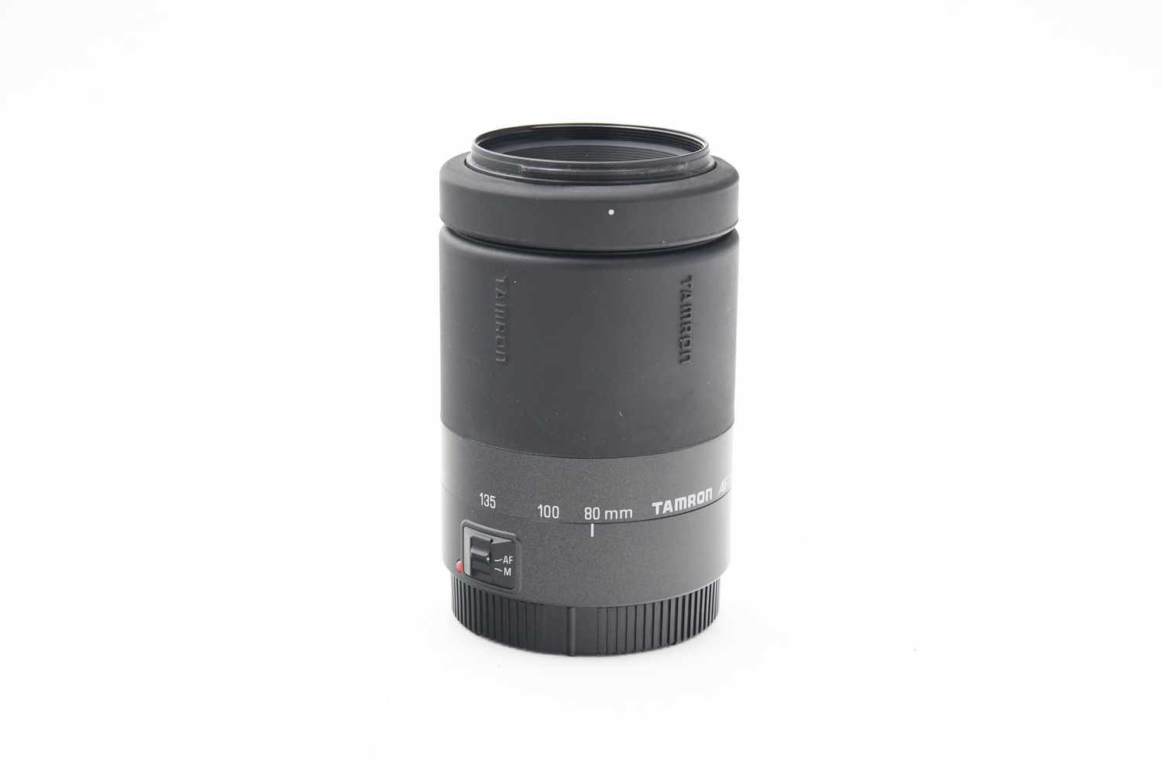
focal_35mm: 75
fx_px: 2421
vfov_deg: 18.2
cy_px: 388
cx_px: 581
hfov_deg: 27.0
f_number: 7.1
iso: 1600
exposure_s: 1/125
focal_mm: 50
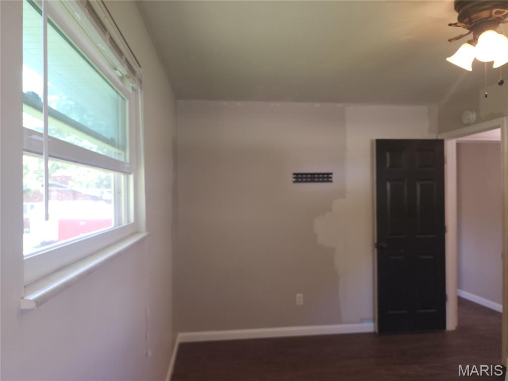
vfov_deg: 58.9
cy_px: 190
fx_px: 338
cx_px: 254
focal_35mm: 23
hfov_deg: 73.9
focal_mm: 6.4
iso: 100
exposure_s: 1/60
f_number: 1.8
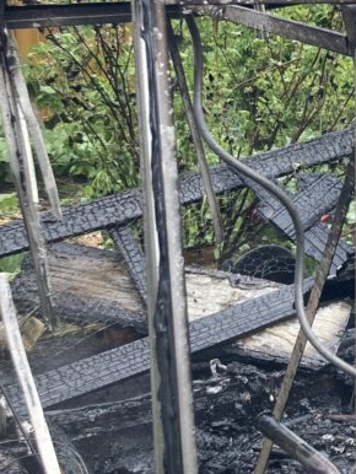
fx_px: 1192
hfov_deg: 16.2
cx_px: 442
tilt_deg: -12.3
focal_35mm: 87
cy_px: 162
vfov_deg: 22.4
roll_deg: -1.0
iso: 20
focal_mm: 3.99
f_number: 1.8
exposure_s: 1/124
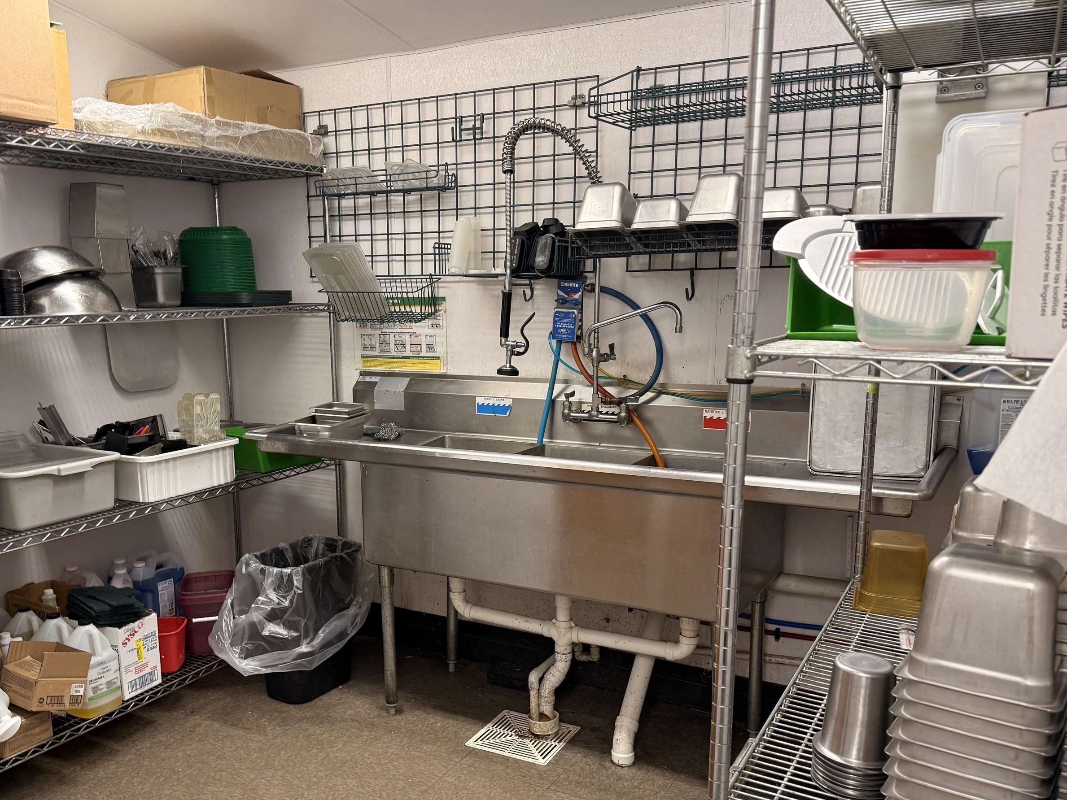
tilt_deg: -9.9
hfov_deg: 58.1
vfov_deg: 45.3
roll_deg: -1.0
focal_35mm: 31
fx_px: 956
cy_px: 453
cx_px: 460
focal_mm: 6.76
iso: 125
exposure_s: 1/60
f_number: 1.78
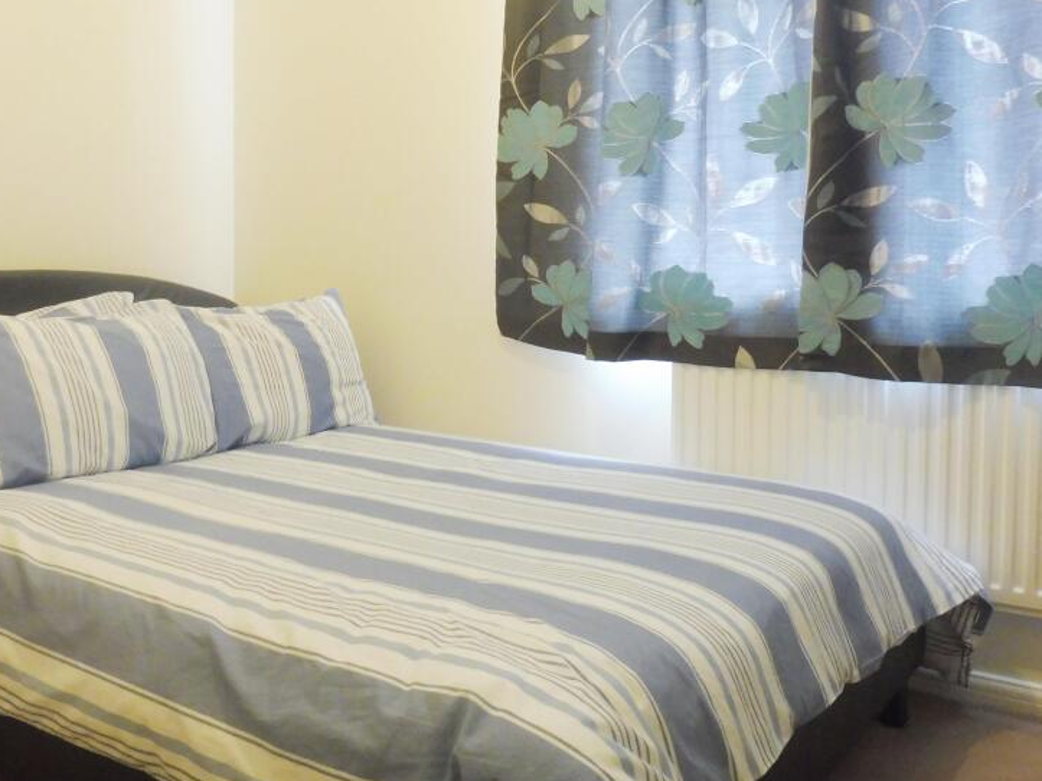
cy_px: 311
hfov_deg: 53.2
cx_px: 373
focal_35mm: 34
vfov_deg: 41.6
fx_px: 1023
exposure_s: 1/10
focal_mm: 4.3
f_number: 3.3
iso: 400
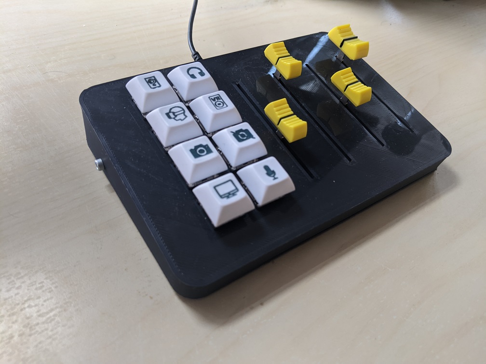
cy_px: 182
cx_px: 243
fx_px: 379
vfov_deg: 51.4
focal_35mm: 27
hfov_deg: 65.3
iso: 188
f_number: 1.8
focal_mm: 4.44
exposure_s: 1/25
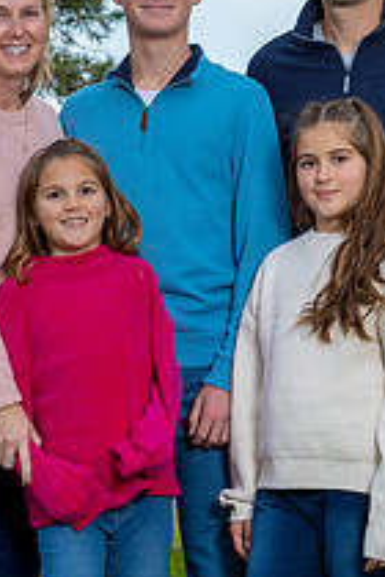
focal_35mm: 107
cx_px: 182
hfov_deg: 12.8
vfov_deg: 19.1
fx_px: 1716
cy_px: 313
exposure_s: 1/250
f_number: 6.3
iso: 100
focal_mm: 50
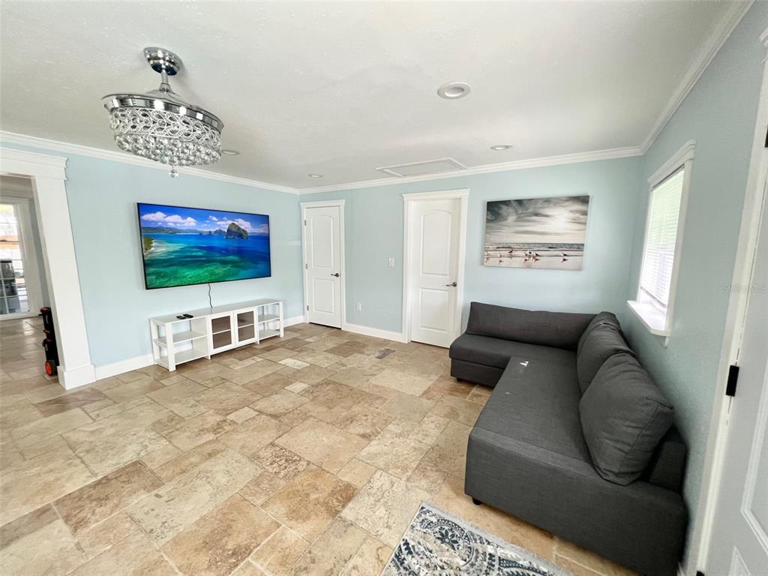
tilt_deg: -8.3
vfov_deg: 89.9
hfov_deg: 106.2
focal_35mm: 13
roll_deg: -0.8
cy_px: 288
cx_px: 384
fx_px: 288
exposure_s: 1/120
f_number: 1.8
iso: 200
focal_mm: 1.57
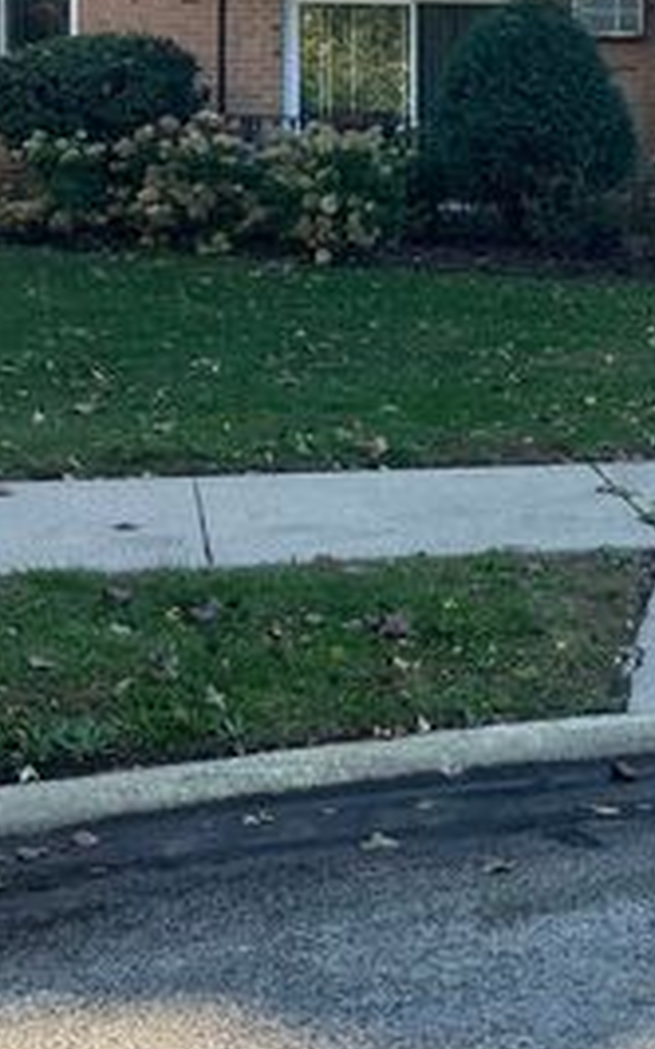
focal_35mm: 69
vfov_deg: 29.1
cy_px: 215
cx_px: 762
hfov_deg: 18.0
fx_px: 1973
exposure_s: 1/527
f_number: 1.6
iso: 50
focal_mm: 5.1
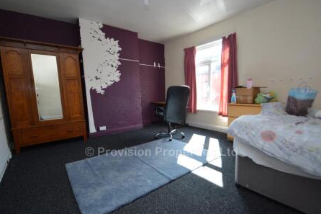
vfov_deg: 73.7
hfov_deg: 96.7
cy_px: 112
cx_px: 168
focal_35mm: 16
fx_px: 143
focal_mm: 10
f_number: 4.8
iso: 400
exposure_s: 1/90
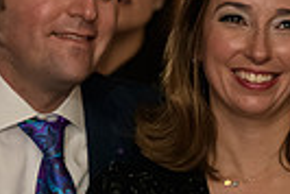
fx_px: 4935
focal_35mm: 612
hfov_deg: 3.4
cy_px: 252
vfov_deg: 2.3
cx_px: 177
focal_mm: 140
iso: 1600
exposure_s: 1/125
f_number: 3.2
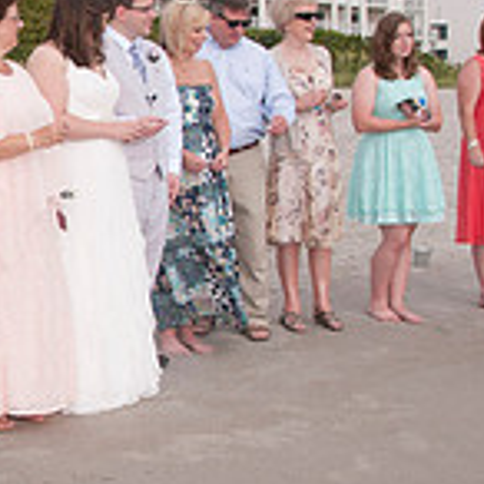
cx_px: -109
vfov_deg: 19.1
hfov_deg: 18.1
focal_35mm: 91
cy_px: 234
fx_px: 1440
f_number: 9
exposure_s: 1/250
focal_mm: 18
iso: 100
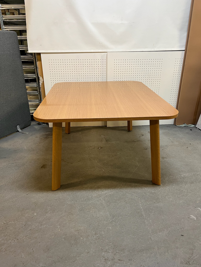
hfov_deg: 53.1
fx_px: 201
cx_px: 100
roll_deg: +0.2
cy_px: 134
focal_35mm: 26
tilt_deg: -24.9
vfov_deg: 67.3
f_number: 1.6
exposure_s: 1/50
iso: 80
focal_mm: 5.1
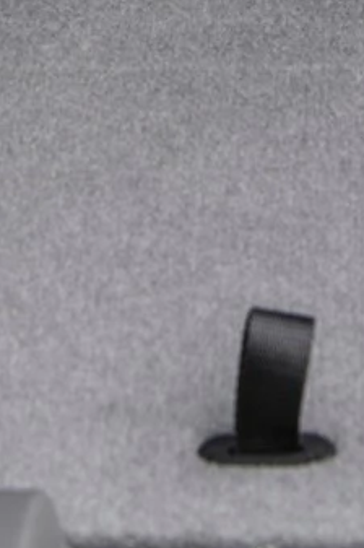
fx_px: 4605
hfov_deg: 4.5
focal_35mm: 303
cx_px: 304
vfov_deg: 6.6
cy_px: -624
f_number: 5
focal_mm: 34
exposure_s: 1/15
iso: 64
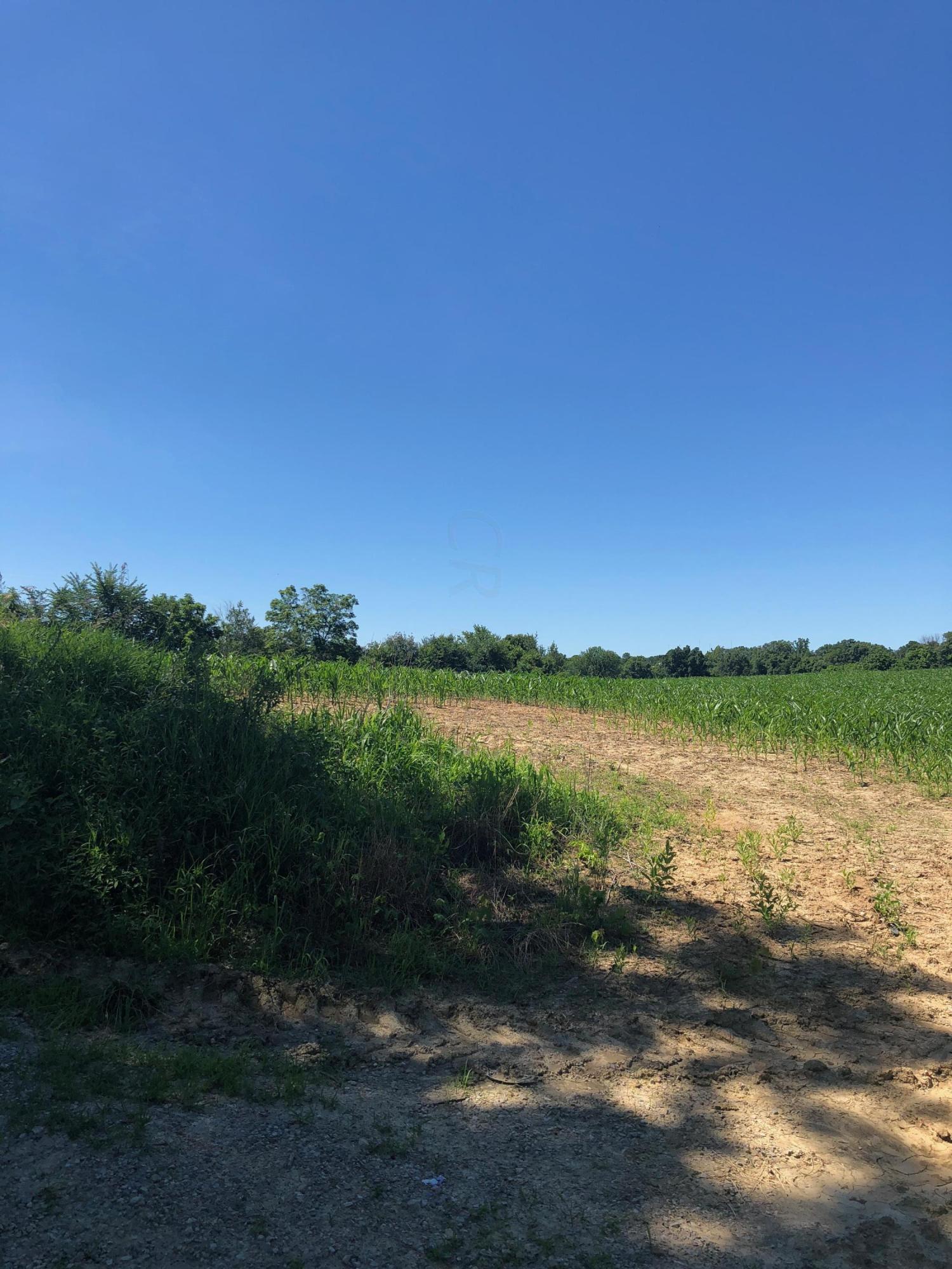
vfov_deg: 63.4
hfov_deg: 49.7
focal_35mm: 28
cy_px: 634
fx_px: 1027
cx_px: 476
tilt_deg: +4.3
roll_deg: -0.9
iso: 20
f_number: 1.8
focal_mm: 4
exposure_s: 1/1600
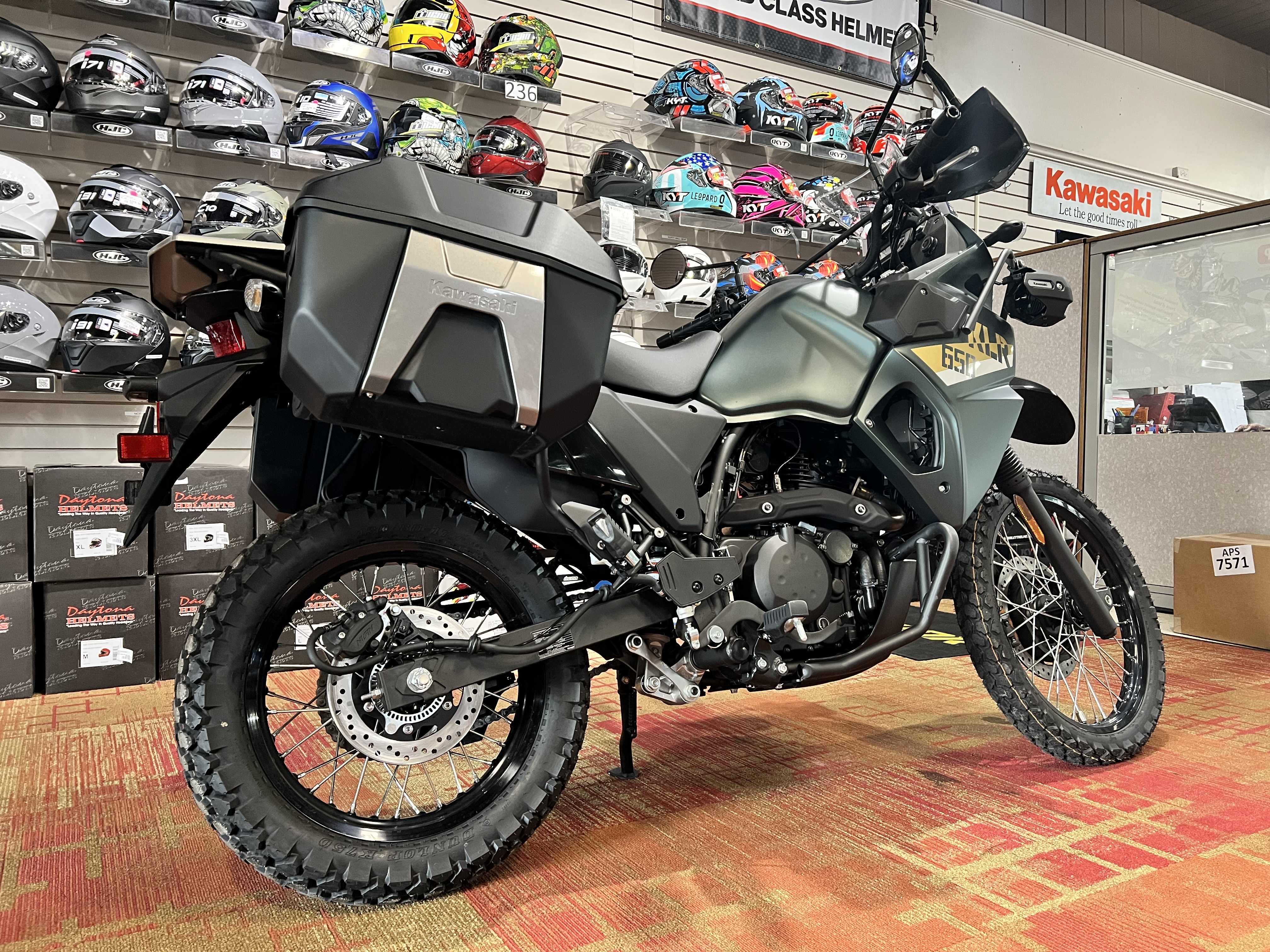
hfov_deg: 67.3
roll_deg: -0.4
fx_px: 954
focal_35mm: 26
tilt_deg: -2.7
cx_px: 635
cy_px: 476
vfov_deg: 53.1
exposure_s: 1/60
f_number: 1.5
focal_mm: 5.7
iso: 320
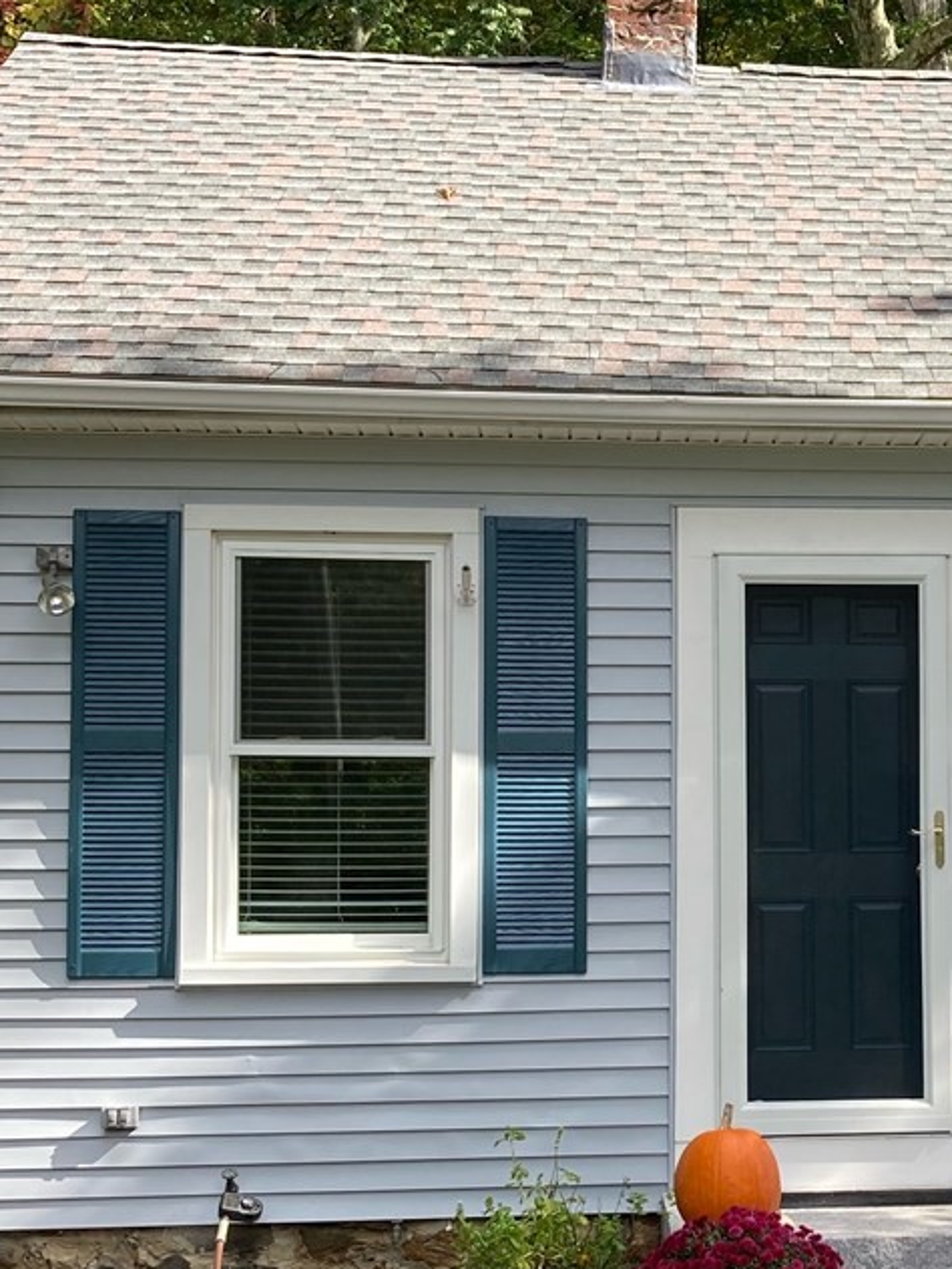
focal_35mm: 68
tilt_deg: +3.8
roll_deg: +0.2
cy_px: 793
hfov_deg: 21.1
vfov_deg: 28.5
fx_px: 2493
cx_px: 882
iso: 20
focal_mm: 3.99
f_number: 1.8
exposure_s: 1/516
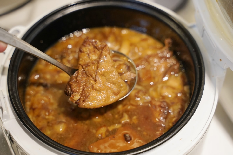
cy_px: 78
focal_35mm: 75
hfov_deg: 27.0
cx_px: 116
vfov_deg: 18.2
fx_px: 485
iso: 1600
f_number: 3.5
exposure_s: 1/80
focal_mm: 75
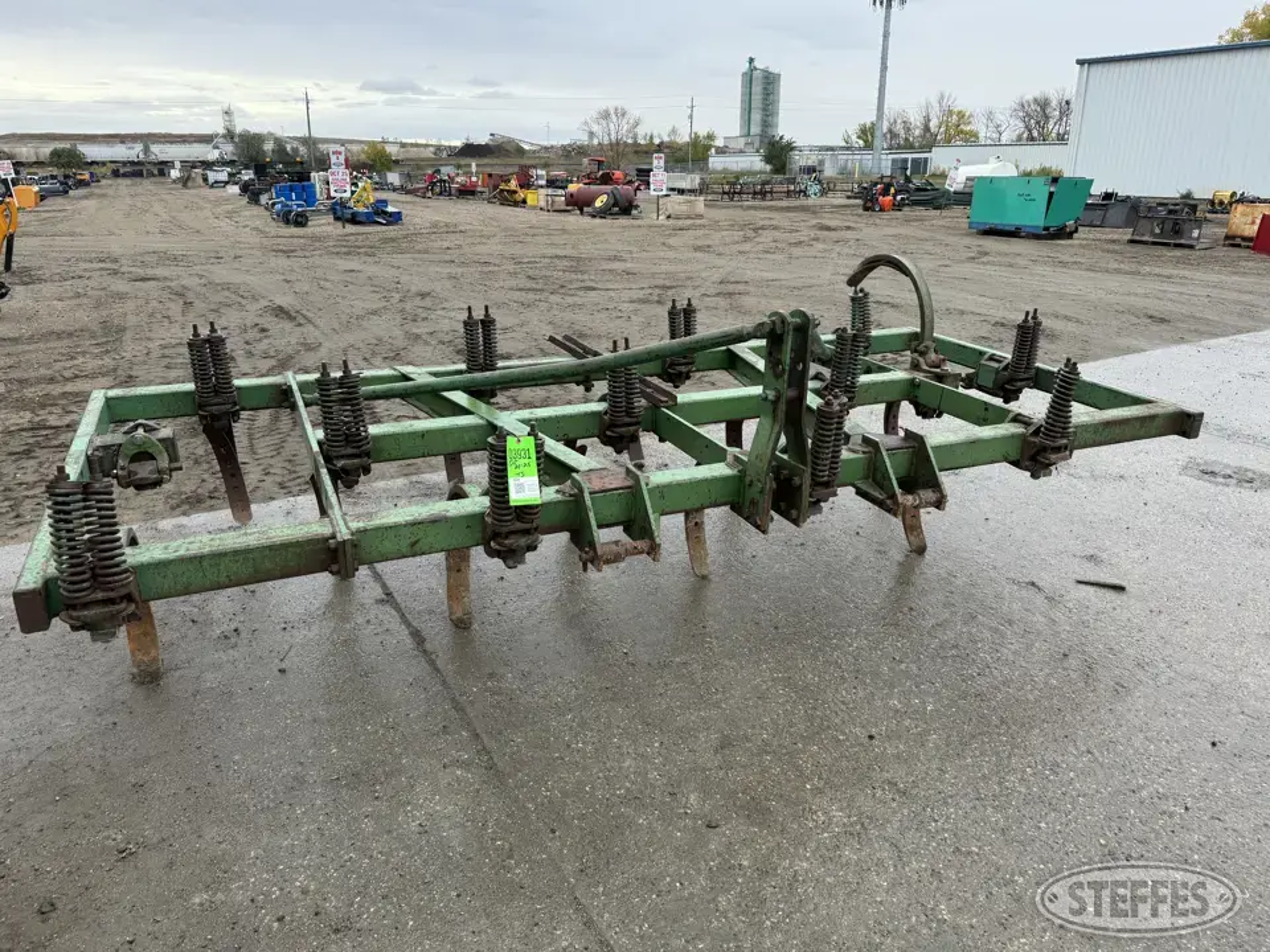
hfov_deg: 71.6
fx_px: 881
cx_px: 635
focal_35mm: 24
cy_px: 476
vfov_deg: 56.8
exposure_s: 1/121
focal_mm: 6.86
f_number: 1.78
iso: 80
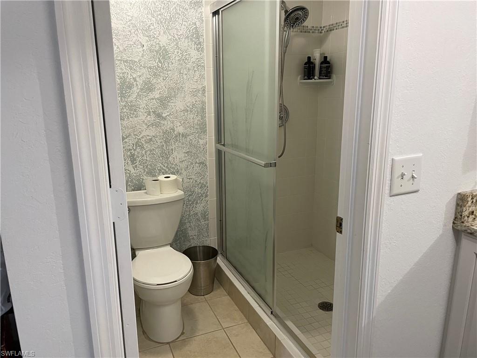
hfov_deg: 67.3
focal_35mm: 26
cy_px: 179
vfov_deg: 53.1
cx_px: 238
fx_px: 358
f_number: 1.6
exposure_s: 1/60
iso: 125
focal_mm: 4.2
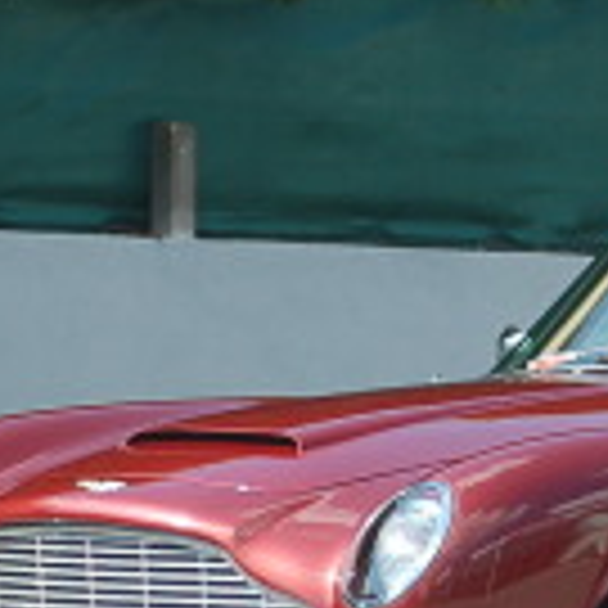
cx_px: 883
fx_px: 10067
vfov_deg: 3.5
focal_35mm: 507
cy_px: 563
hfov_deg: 3.4
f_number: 5.6
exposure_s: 1/500
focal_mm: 105
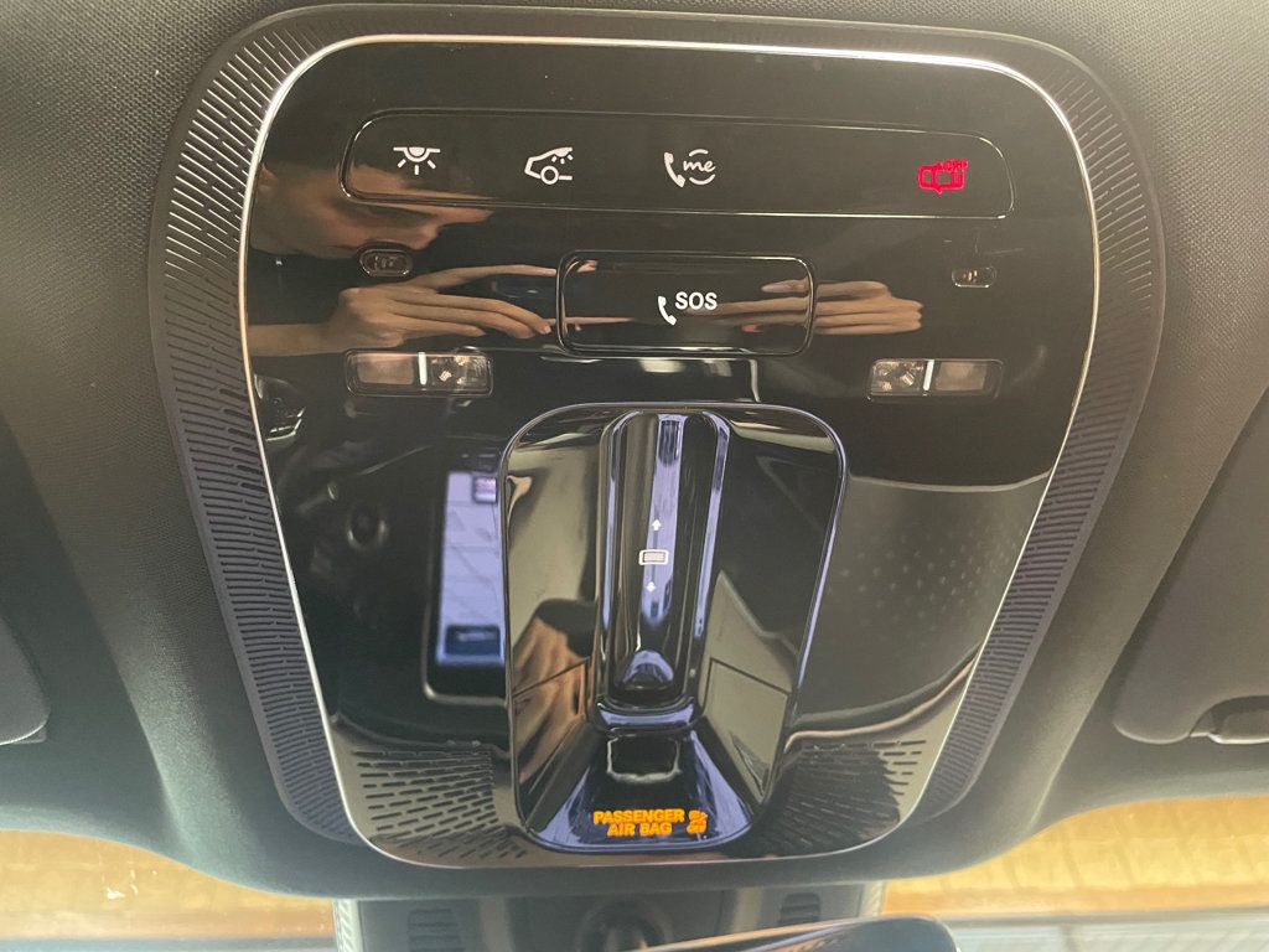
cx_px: 634
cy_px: 476
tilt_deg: +47.2
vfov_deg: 53.1
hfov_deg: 67.3
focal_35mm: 26
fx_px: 953
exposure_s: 1/30
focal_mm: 4.2
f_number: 1.6
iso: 640
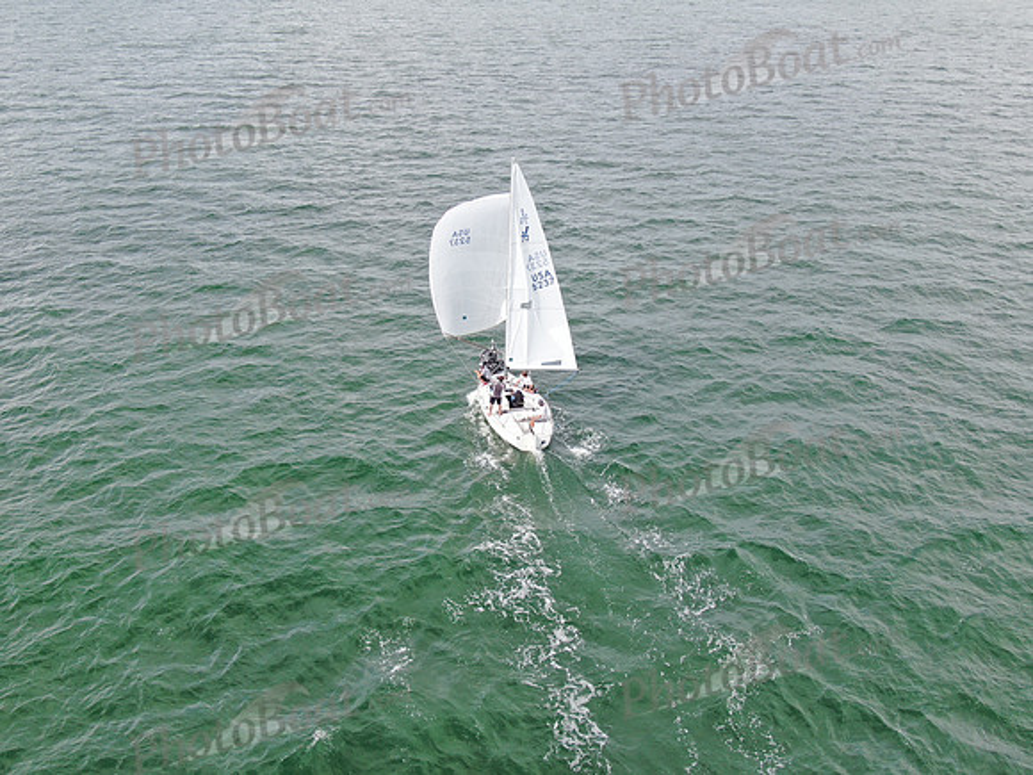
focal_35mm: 36
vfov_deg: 39.7
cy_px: 388
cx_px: 516
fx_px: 1074
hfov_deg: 51.4
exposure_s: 1/500
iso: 100
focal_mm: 6.08
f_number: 3.3
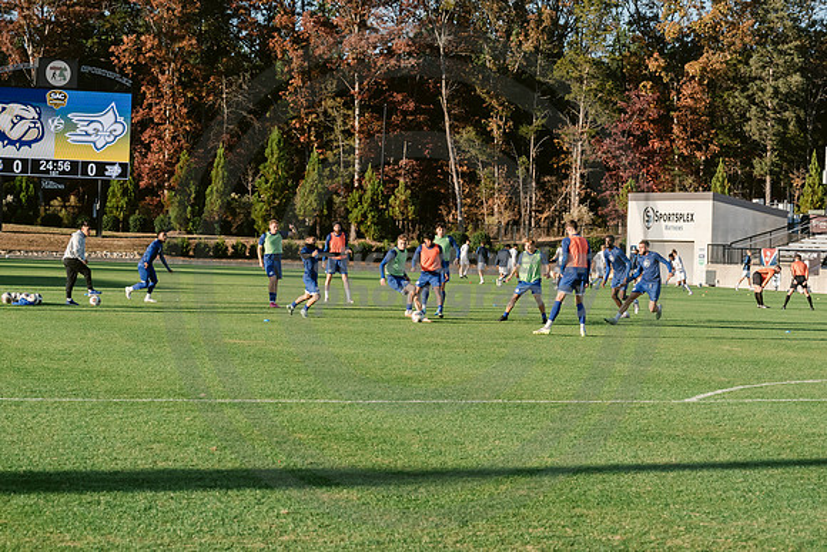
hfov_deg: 21.5
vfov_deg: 14.4
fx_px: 2183
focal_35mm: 95
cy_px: 276
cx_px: 414
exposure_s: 1/2000
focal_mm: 95
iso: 1250
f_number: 9
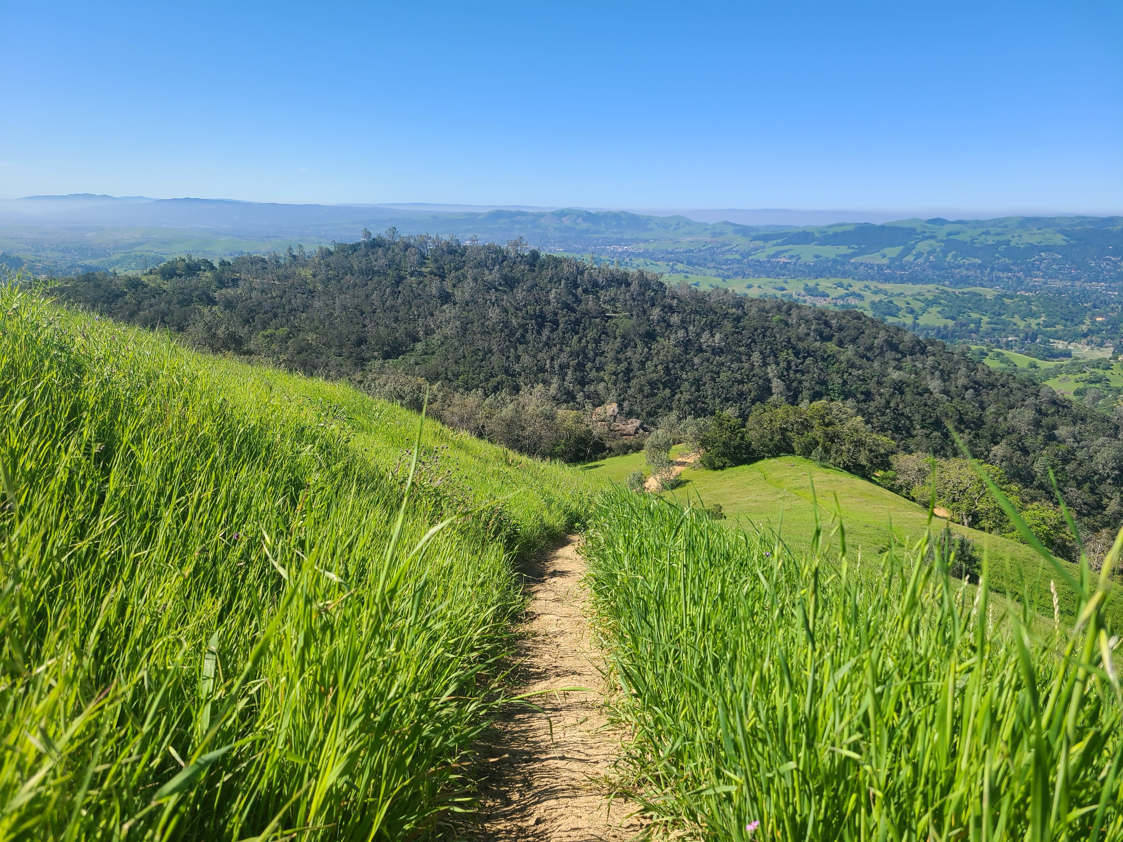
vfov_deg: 53.1
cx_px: 562
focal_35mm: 26
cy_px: 421
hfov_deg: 67.3
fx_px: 843
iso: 40
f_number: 1.8
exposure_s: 1/1859
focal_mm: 5.4
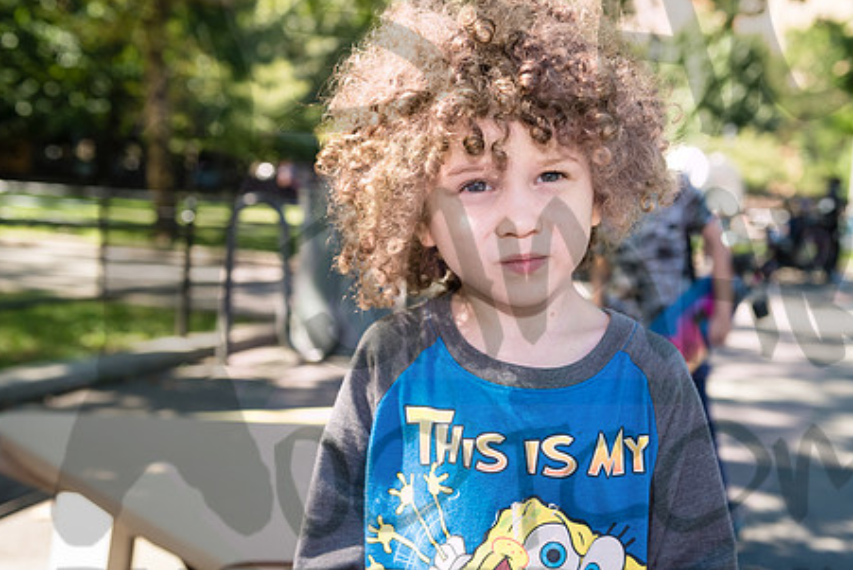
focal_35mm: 45
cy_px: 272
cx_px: 480
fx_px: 1067
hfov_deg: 43.5
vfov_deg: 29.9
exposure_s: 1/1000
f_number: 4
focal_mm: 35
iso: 640
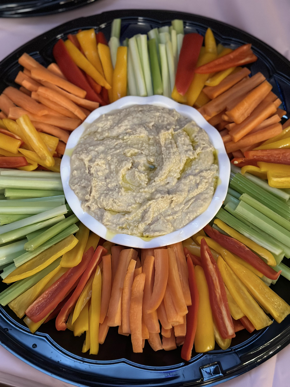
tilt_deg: -67.7
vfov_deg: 39.7
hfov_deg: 30.3
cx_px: 145
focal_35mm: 48
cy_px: 194
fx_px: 536
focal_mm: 6.86
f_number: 1.78
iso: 800
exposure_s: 1/30
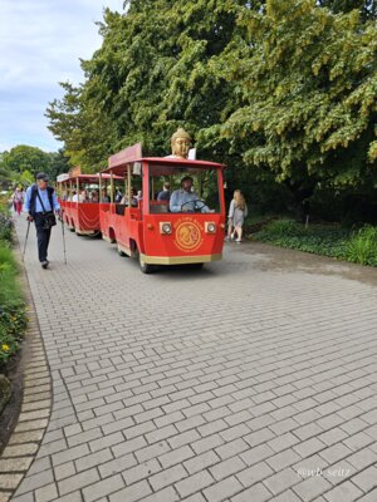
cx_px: 188
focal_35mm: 23
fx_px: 334
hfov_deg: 58.9
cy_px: 251
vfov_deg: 73.9
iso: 12
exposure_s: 1/180
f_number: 1.7
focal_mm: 6.3
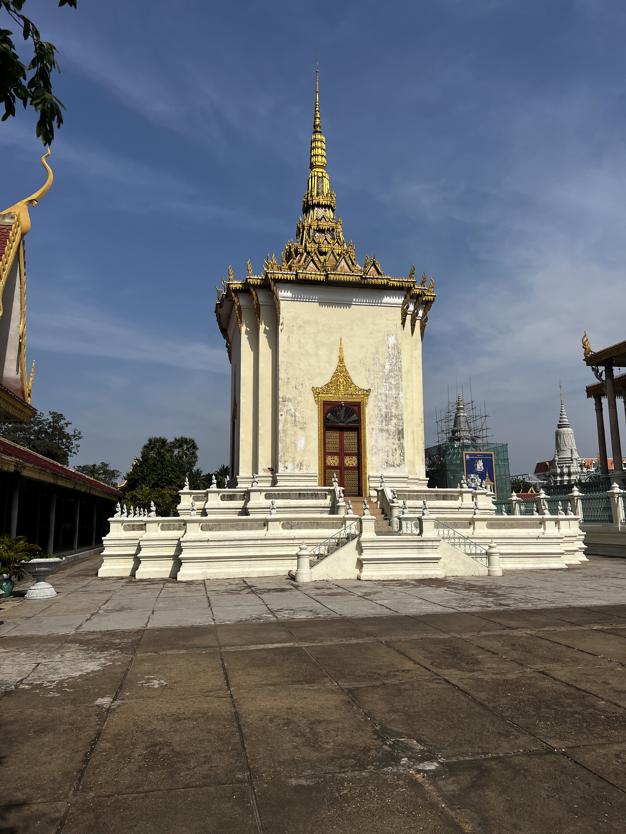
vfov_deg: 67.3
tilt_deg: +8.8
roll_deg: +1.9
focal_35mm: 26
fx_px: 627
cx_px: 313
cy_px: 417
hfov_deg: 53.1
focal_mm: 5.7
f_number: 1.5
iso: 50
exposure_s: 1/9434
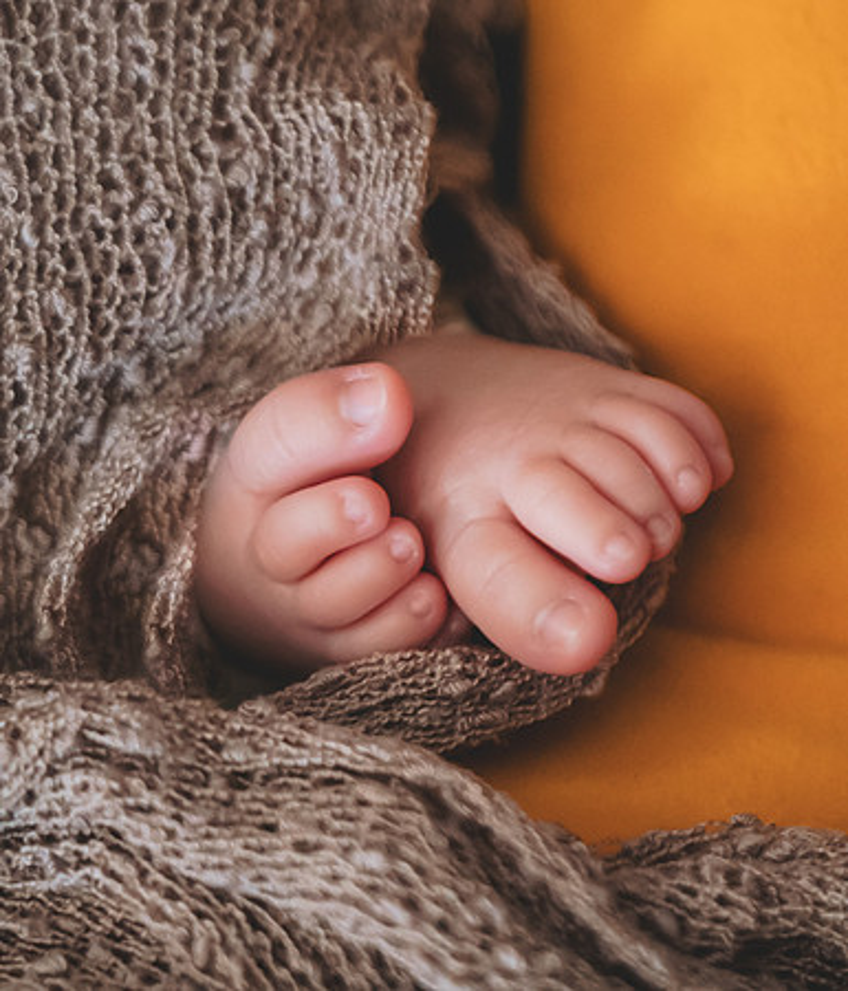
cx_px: 595
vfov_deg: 18.9
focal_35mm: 99
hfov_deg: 16.2
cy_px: 454
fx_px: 2974
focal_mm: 64
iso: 6400
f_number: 4
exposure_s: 1/50
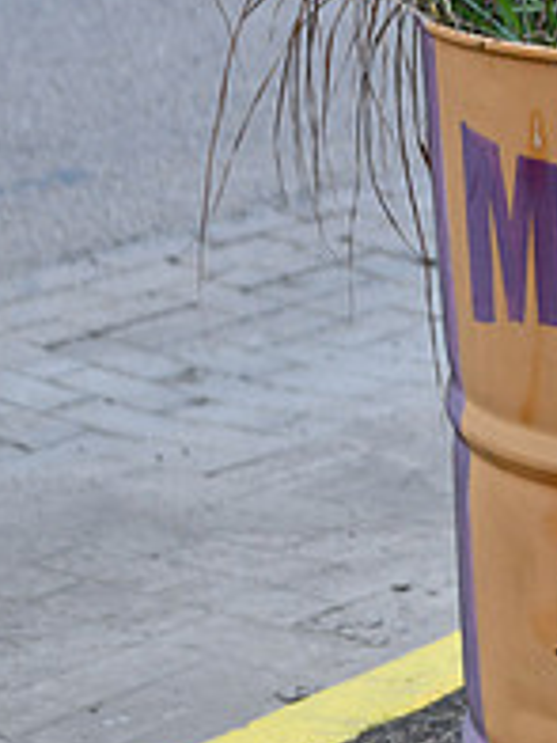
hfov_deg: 8.5
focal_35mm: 171
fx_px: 3669
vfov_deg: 11.5
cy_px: 650
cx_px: 837
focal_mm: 40
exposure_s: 1/250
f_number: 4.5
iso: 500
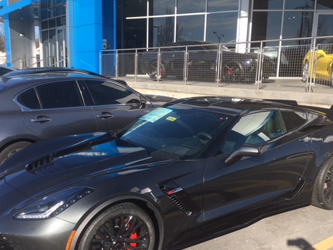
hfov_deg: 48.9
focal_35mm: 38
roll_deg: -1.0
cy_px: 141
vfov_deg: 37.7
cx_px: 146
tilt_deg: -9.0
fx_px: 366
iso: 25
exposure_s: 1/927
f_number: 2.2
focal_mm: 4.15
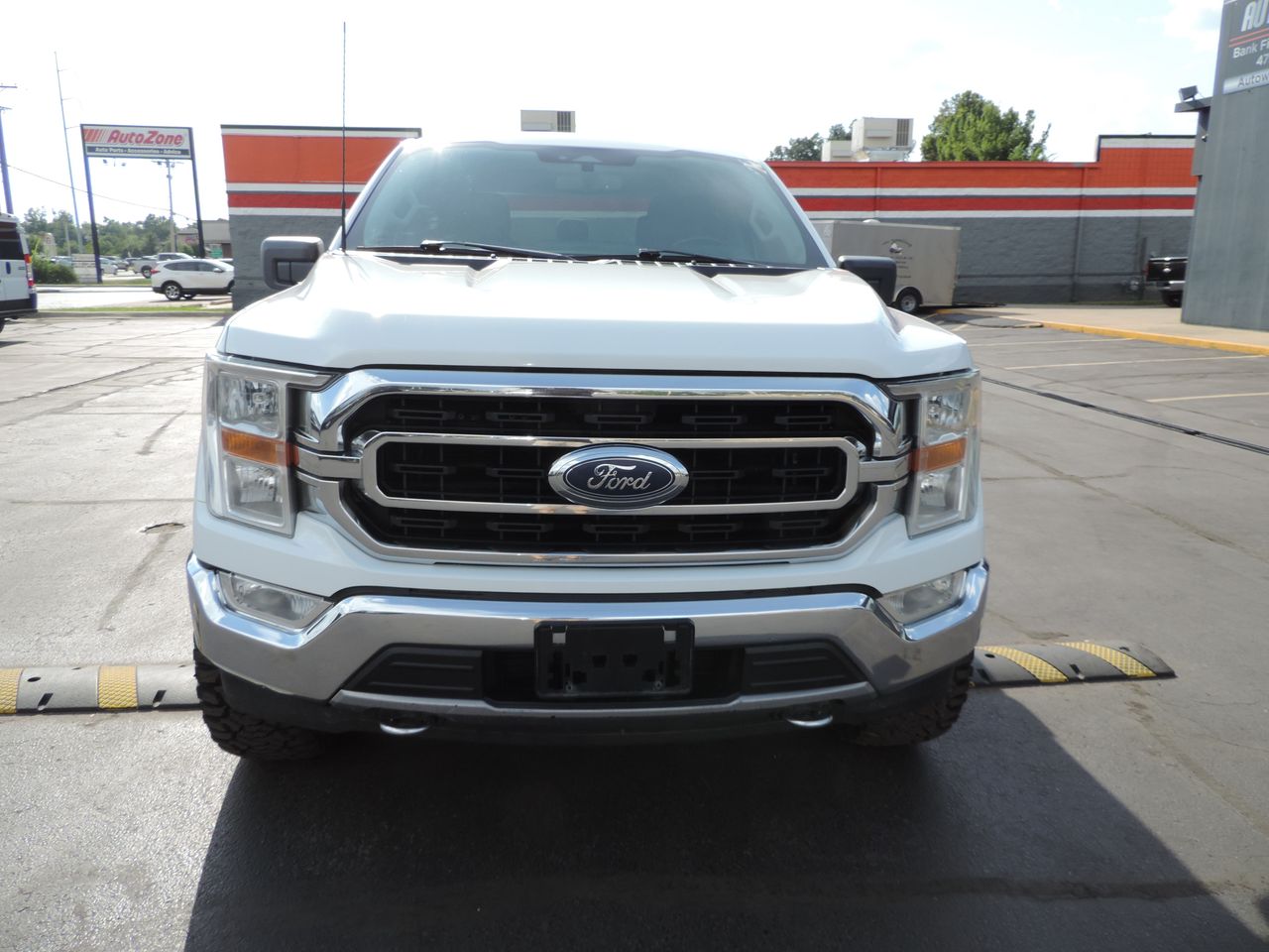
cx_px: 634
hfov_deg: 71.6
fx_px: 880
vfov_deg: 56.8
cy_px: 476
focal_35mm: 24
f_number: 3
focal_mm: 4.3
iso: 80
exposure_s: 1/800
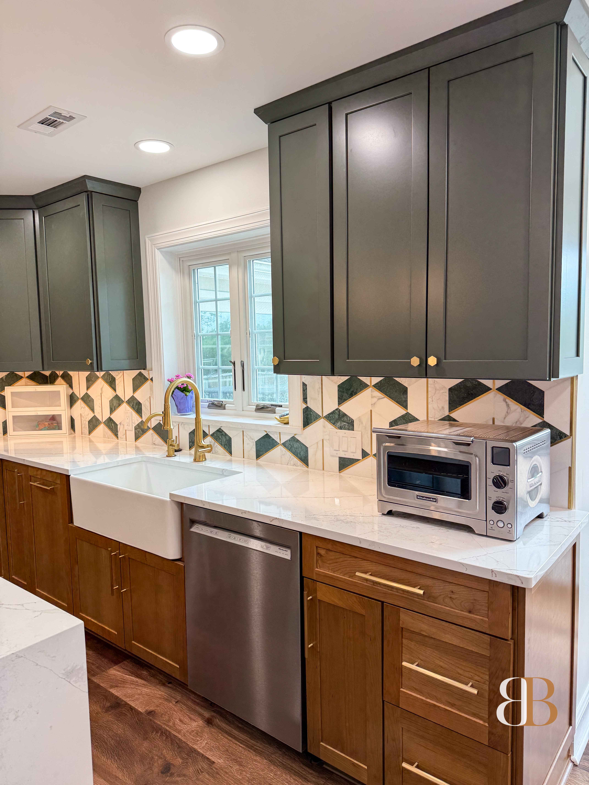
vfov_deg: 71.6
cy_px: 392
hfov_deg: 56.8
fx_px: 544
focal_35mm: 24
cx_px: 294
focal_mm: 6.76
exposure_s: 1/120
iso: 80
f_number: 1.78
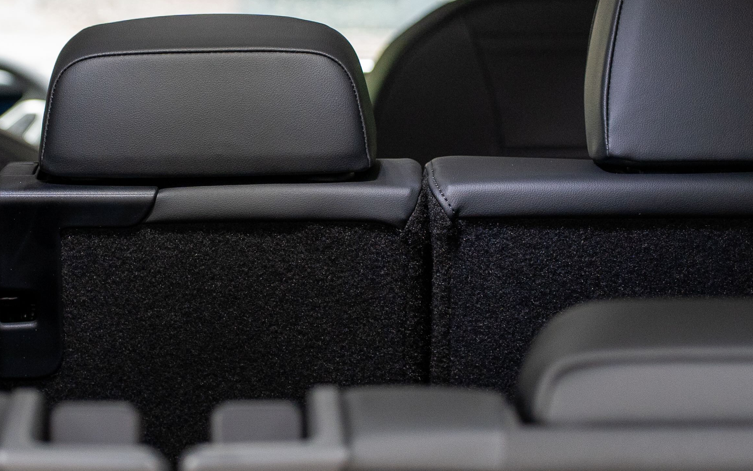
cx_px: 194
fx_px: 2606
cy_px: 187
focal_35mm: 127
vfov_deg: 10.3
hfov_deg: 16.4
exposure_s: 1/160
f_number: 2.8
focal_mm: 48
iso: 2000
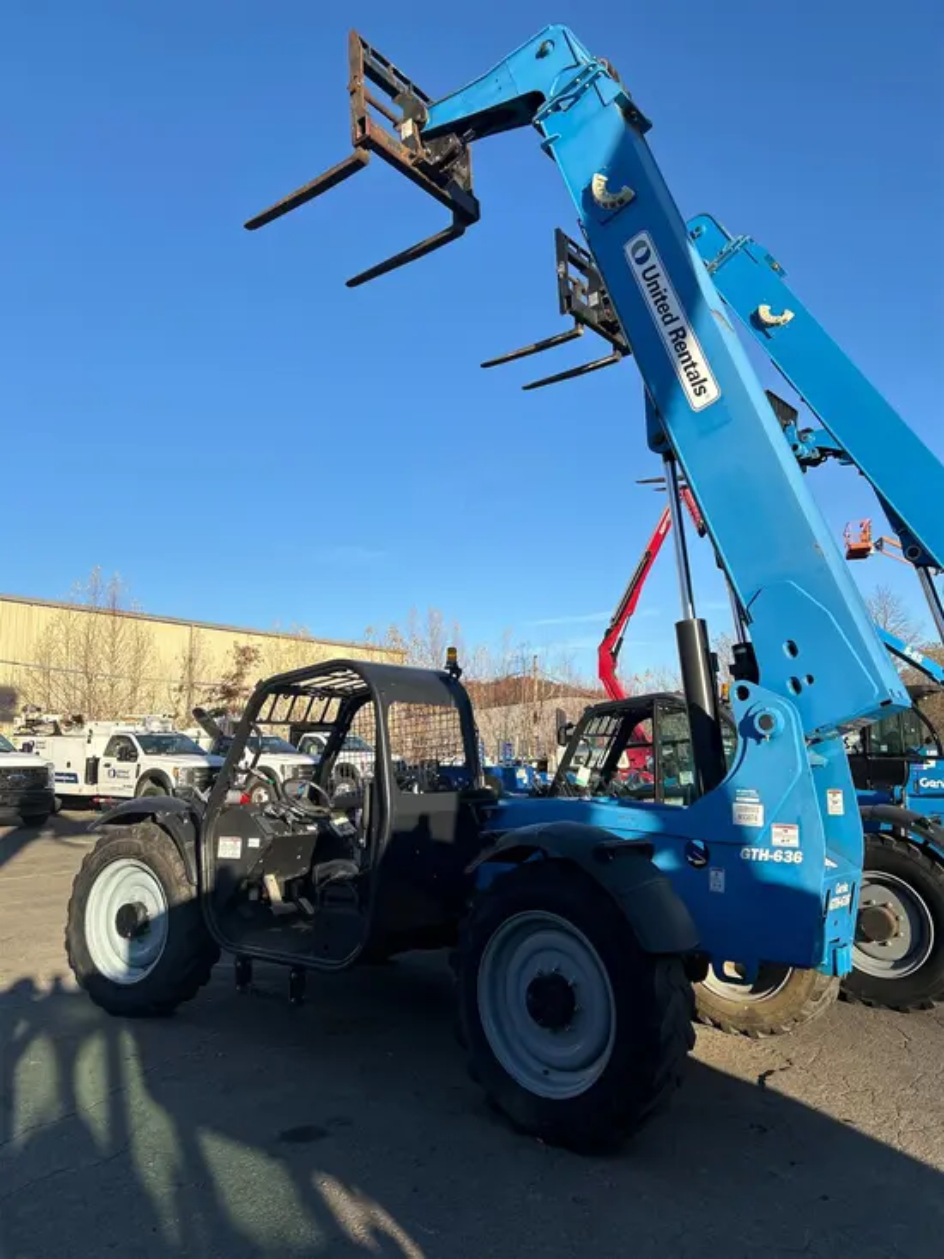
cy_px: 630
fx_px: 945
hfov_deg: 53.1
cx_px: 472
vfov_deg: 67.3
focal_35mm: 26
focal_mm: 5.7
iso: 50
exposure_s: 1/2841
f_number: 1.5
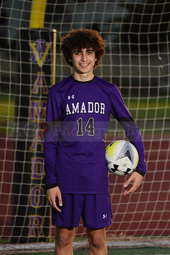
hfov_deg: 3.4
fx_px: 2831
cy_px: 128
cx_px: 85
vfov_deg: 5.2
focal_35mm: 400
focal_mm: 400
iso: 100
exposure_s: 1/200
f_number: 7.1
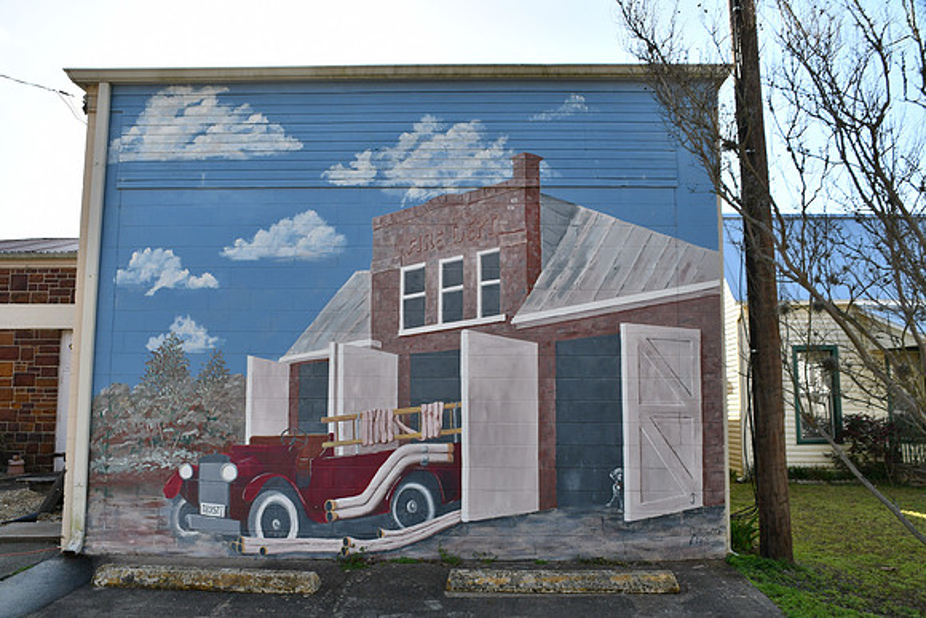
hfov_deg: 61.9
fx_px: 772
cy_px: 309
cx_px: 463
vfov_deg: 43.6
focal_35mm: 30
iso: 140
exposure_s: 1/250
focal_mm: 20
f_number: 8
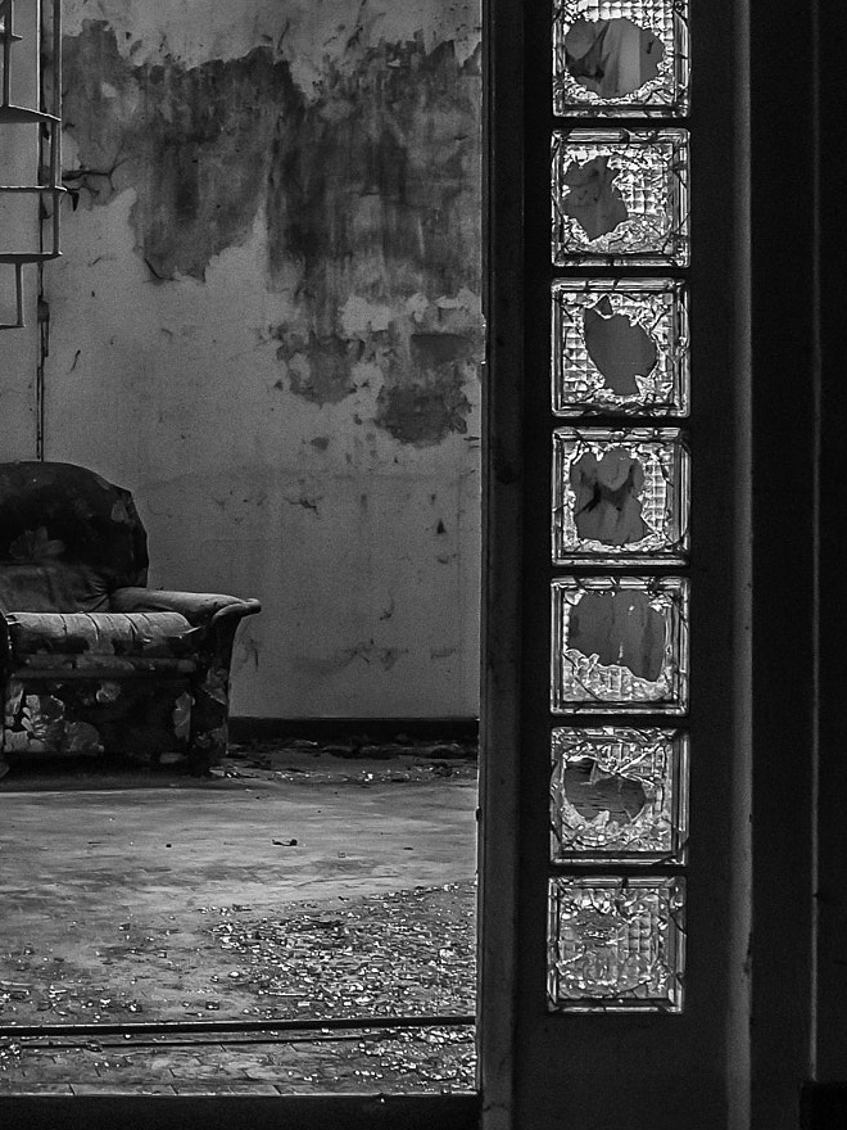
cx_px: 175
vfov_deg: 30.1
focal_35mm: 63
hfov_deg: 23.0
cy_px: 248
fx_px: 2055
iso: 400
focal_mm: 24
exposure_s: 1/13
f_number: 4
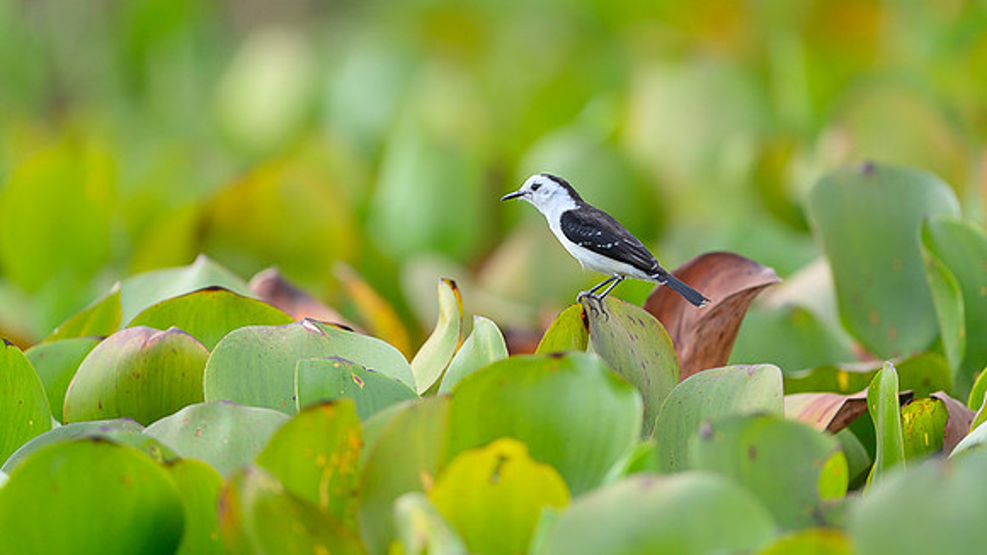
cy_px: 202
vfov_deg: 2.2
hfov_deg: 3.8
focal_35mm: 563
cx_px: 530
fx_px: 14725
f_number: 4
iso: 640
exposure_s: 1/2000
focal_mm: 500
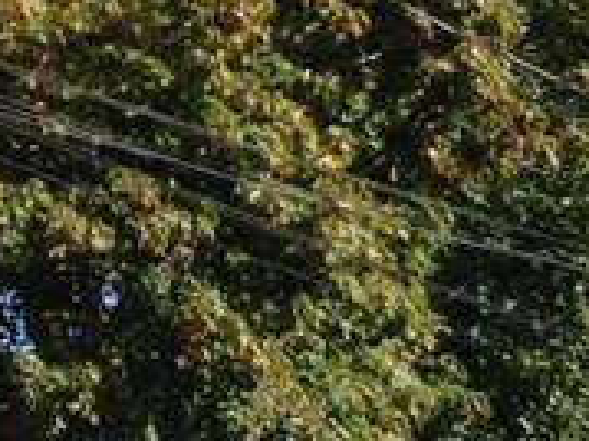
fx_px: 3214
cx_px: 1649
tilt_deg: +8.6
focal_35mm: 189
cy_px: 599
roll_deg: -1.7
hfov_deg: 8.9
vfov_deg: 7.7
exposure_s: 1/935
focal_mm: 4.12
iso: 50
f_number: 2.4
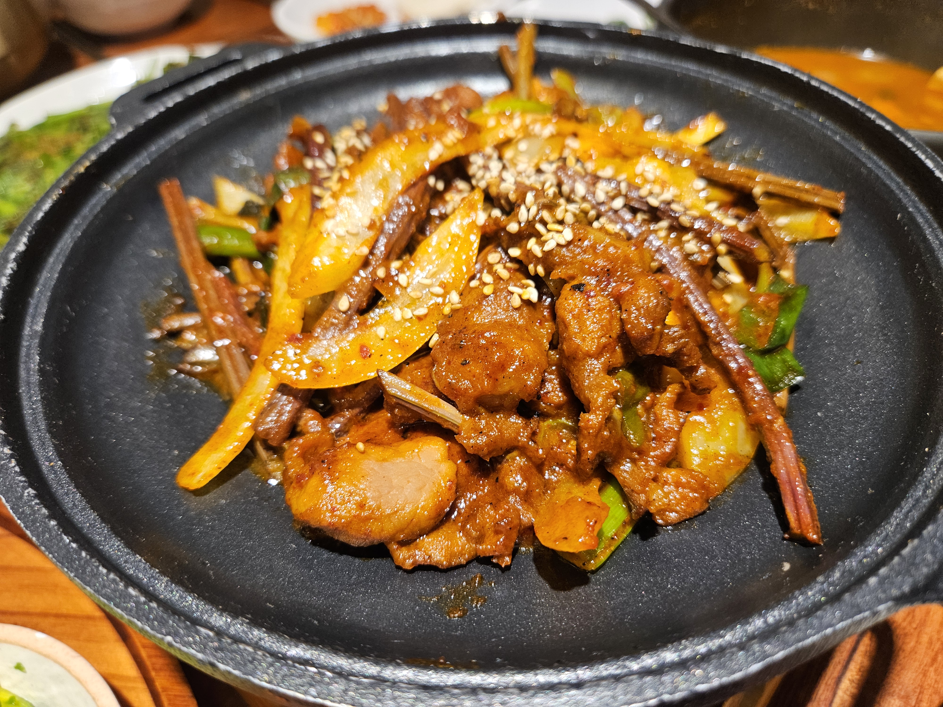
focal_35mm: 23
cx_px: 472
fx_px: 627
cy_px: 354
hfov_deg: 73.9
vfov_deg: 58.9
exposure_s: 1/120
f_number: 1.8
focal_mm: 5.4
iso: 200
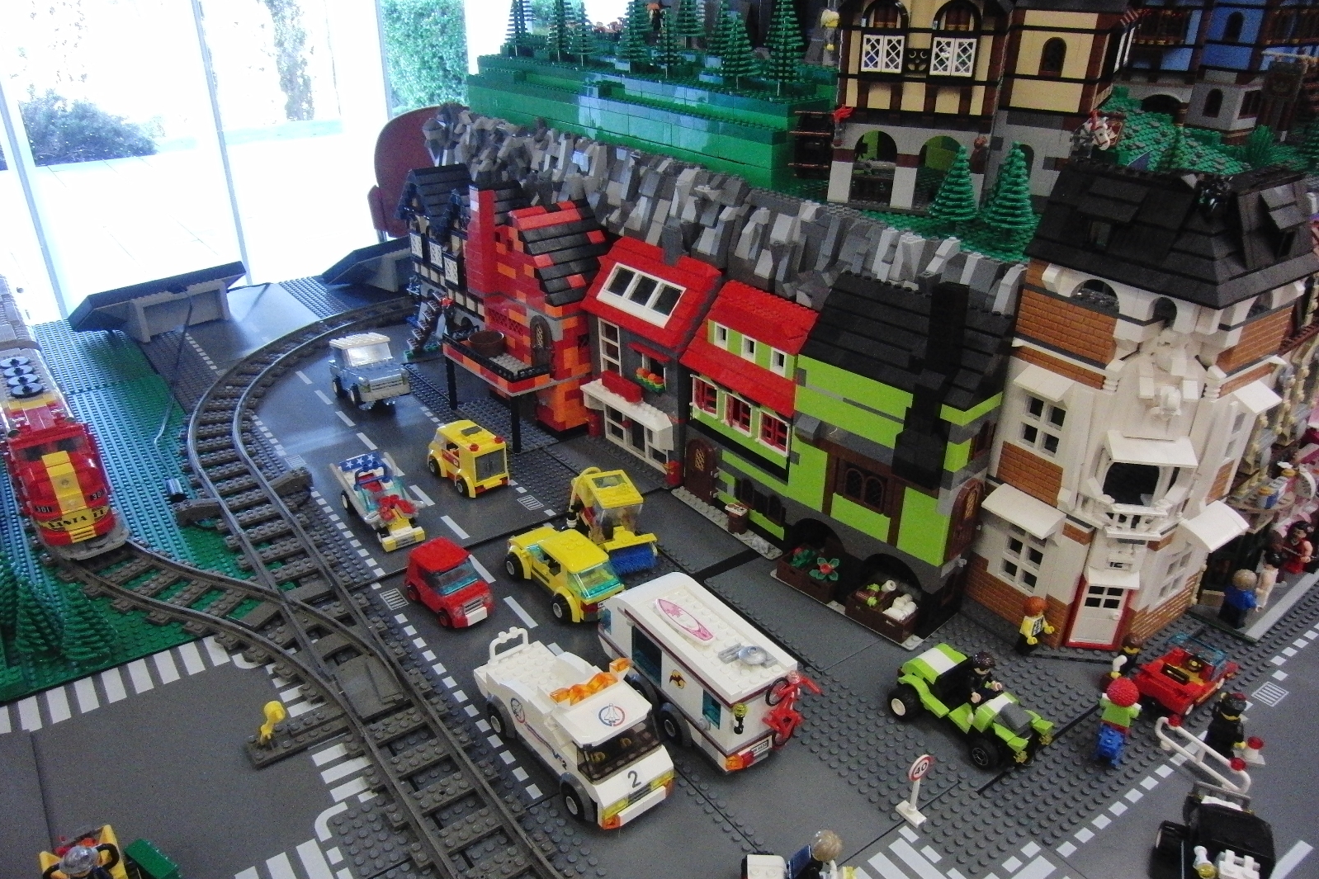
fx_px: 916
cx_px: 660
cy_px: 469
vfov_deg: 51.2
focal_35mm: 25
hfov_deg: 71.5
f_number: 3.2
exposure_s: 1/60
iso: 640
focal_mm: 4.3
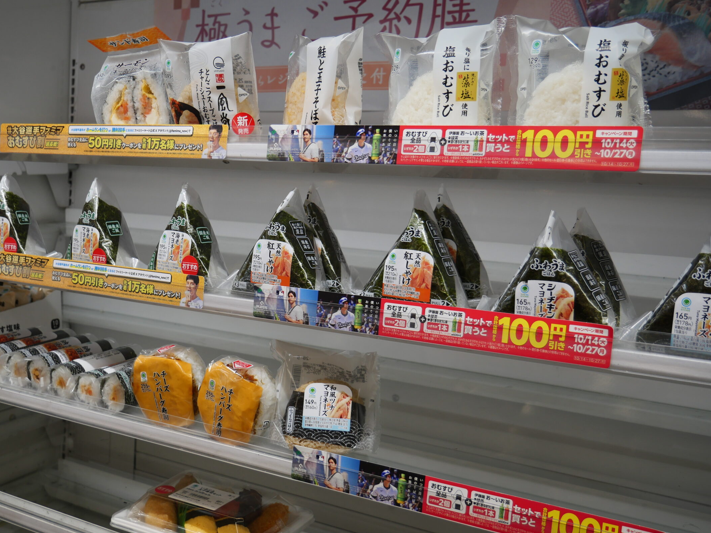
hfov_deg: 45.6
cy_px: 287
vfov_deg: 35.1
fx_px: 842
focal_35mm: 41
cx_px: 288
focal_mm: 17
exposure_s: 1/100
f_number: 3.8
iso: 200
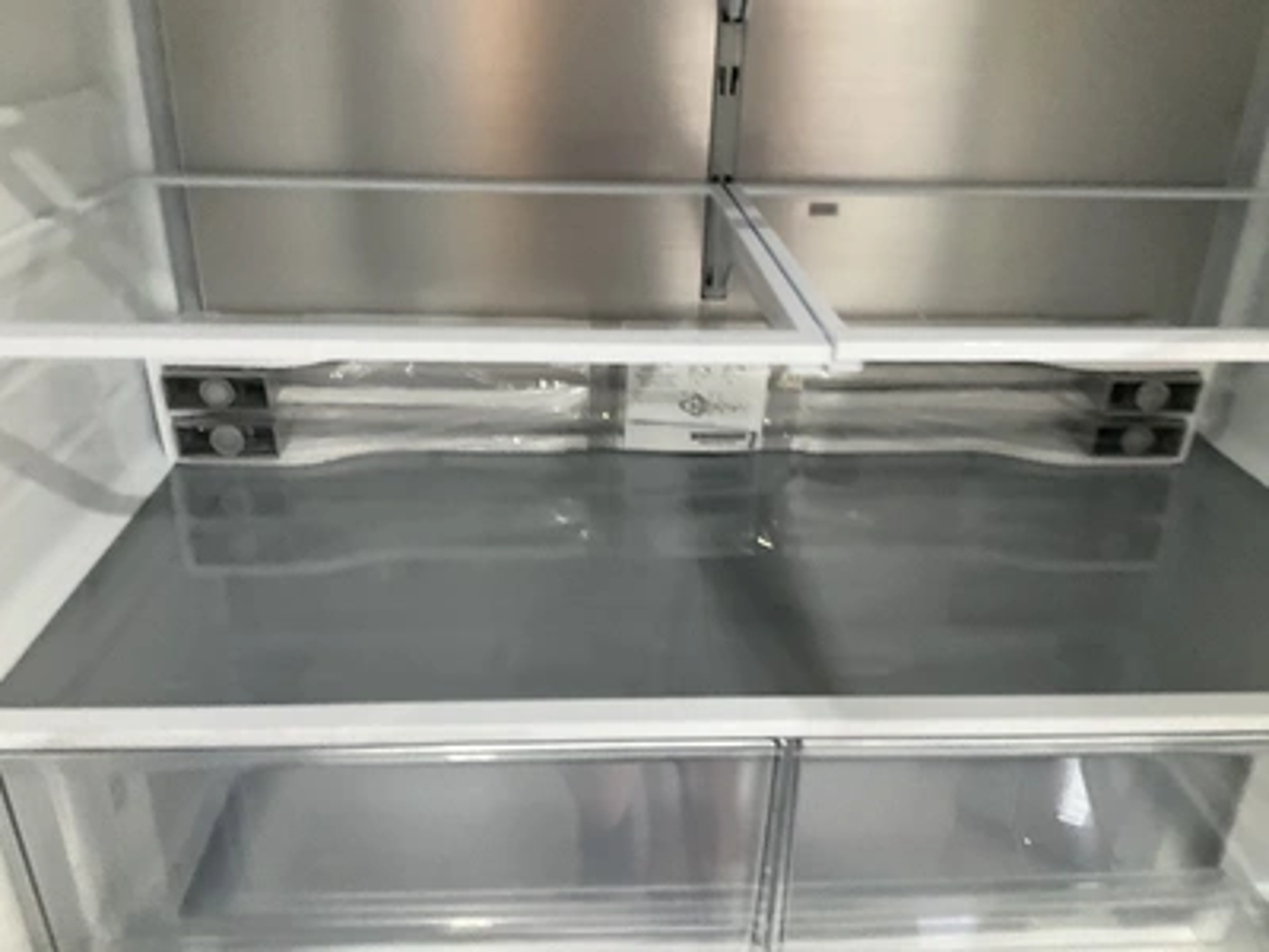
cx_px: 634
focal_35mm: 29
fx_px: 1063
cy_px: 476
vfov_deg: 48.2
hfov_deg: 61.7
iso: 200
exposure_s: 1/60
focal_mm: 3
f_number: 1.8
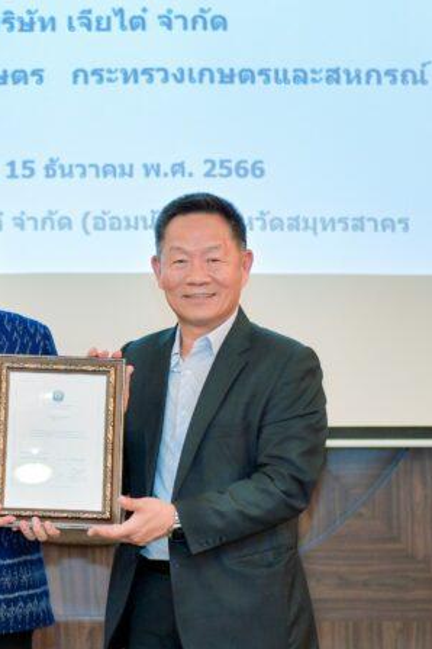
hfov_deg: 10.6
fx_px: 2322
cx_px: 43
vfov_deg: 15.9
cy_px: 279
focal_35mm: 129
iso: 500
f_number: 2.2
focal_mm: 50
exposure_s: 1/160
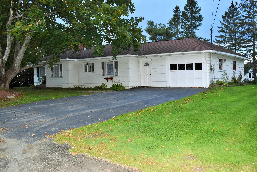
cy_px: 86
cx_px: 128
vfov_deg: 40.0
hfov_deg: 57.2
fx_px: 236
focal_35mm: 33
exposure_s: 1/100
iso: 800
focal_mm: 22
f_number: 5
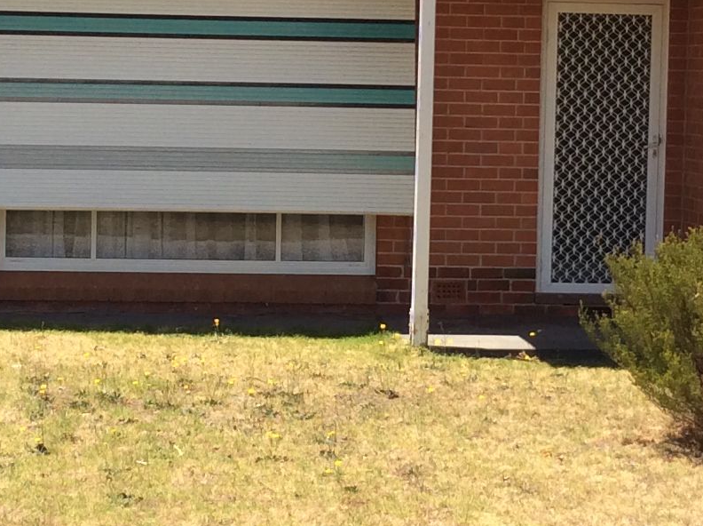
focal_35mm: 108
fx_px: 2191
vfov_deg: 13.7
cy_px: 189
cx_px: 333
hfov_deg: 18.2
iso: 32
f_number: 2.4
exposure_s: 1/1003
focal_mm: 3.3
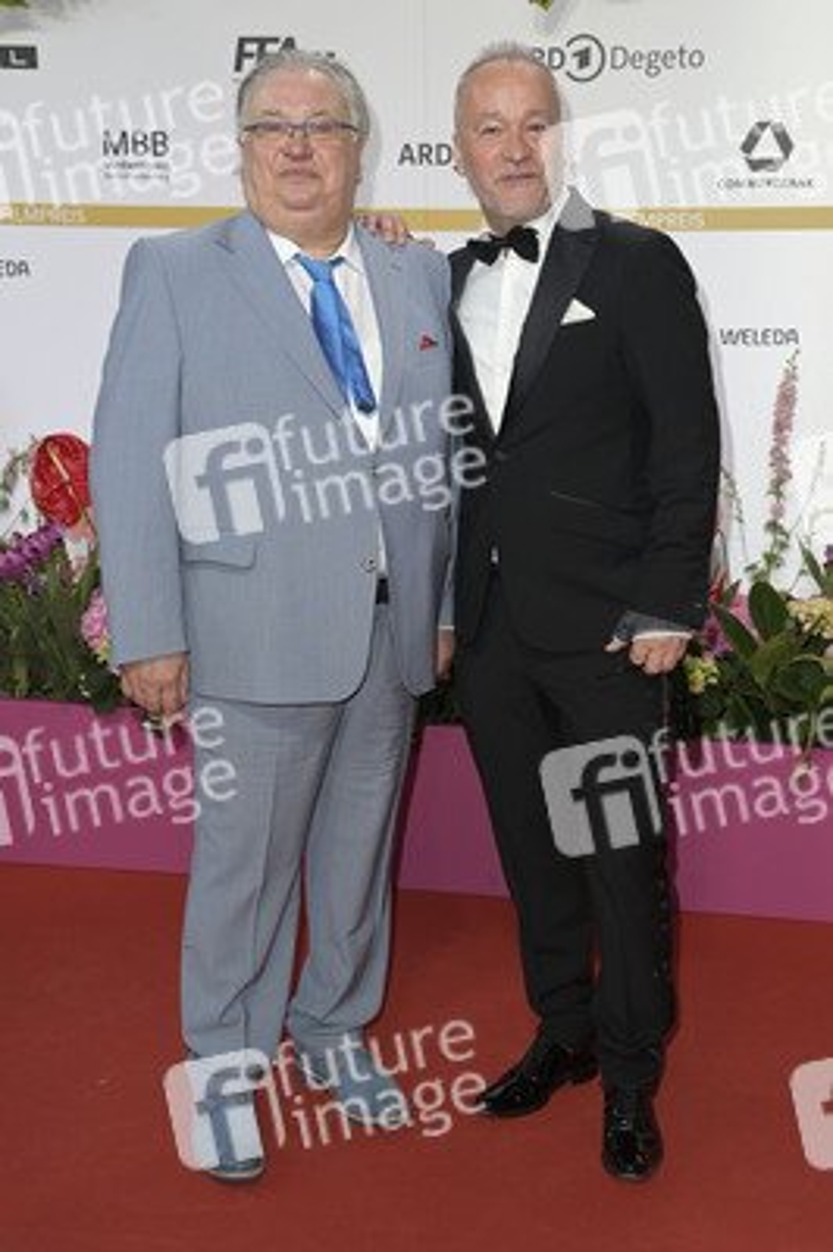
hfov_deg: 26.9
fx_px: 1738
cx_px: 416
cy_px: 626
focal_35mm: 50
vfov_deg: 39.6
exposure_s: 1/250
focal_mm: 50
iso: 640
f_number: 5.6
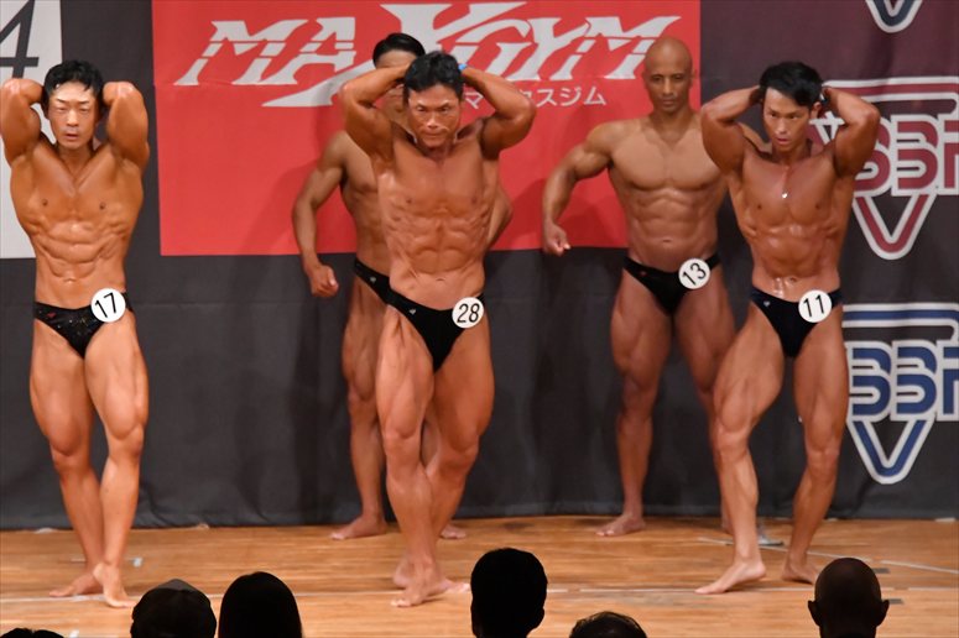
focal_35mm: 285
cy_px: 319
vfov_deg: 4.8
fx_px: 7588
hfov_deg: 7.2
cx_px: 480
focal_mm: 190
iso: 9000
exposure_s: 1/400
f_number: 5.6
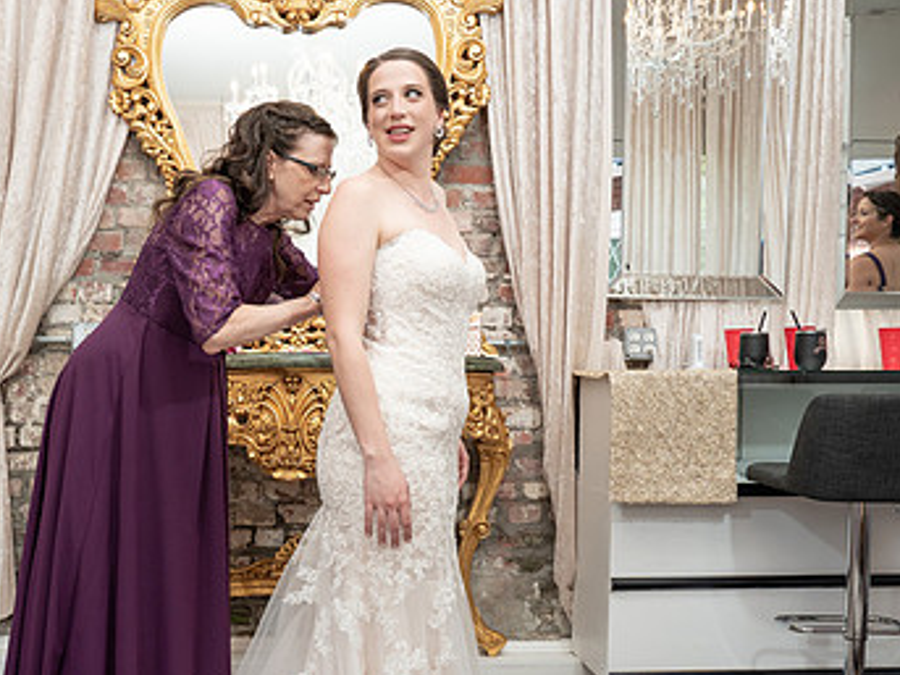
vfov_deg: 35.6
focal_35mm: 40
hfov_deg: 45.6
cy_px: 443
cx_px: 254
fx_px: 1040
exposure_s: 1/200
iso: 1000
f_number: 5.6
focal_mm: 24
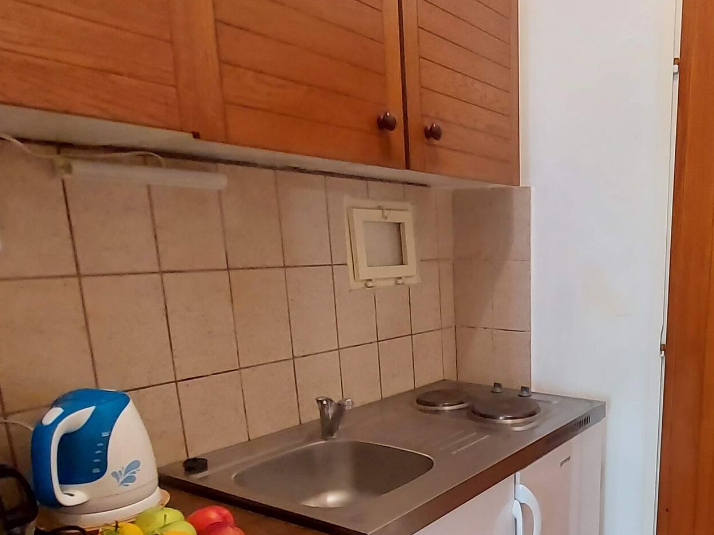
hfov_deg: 57.5
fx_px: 598
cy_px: 409
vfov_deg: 46.3
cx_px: 562
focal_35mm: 29
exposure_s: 1/33
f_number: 2.2
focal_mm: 1.74
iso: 400
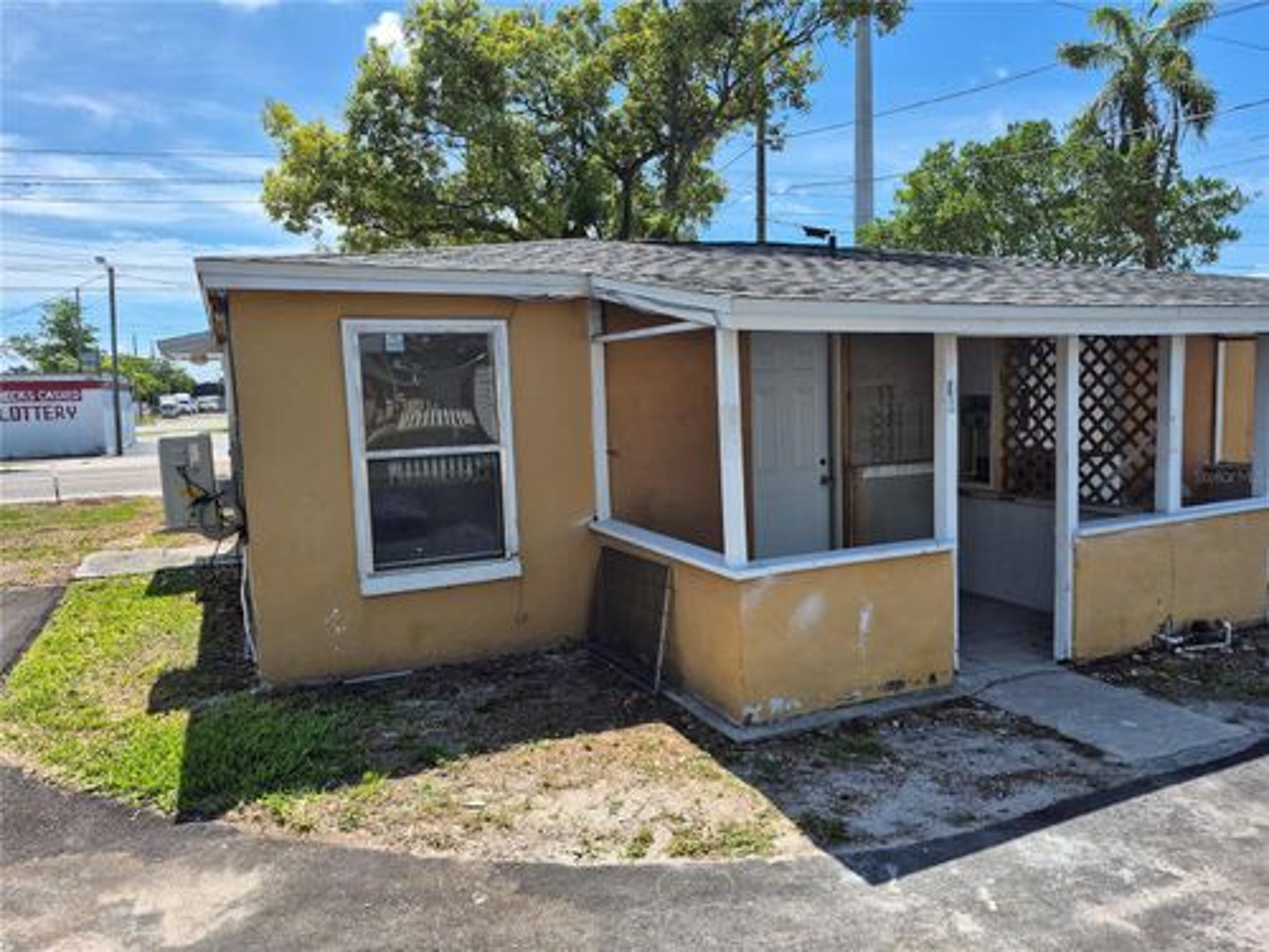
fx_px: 843
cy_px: 476
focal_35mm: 23
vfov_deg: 58.9
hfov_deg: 73.9
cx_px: 634
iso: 25
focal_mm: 5.4
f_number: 1.8
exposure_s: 1/1612
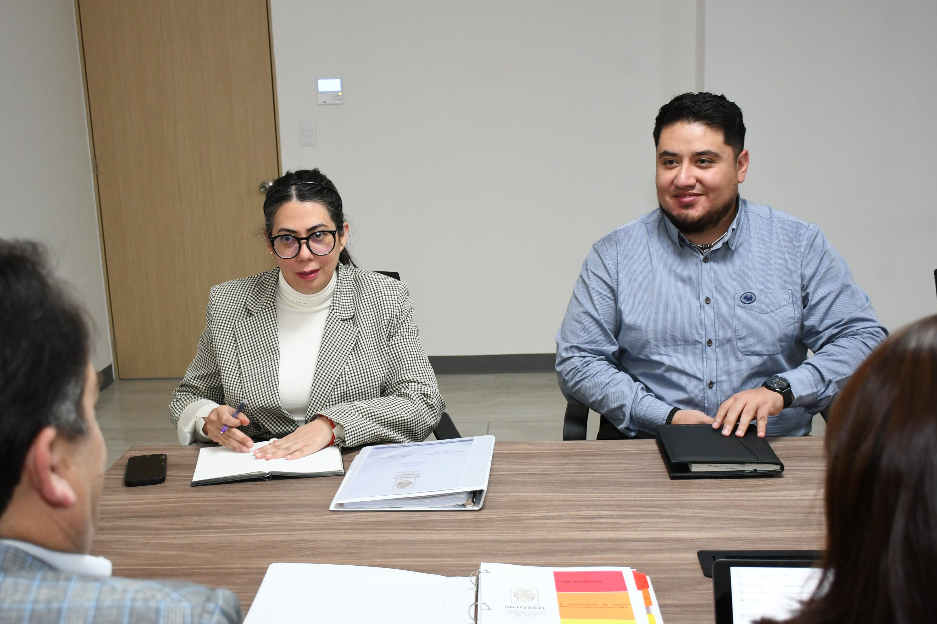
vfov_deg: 31.9
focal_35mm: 42
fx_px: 1093
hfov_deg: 46.3
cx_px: 402
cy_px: 343
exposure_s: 1/80
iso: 1250
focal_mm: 24
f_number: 3.8
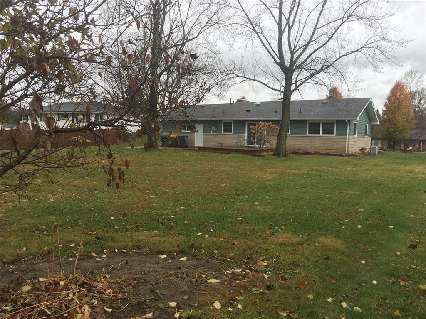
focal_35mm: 29
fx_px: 357
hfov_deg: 61.7
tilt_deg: -2.9
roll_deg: -2.2
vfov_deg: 48.2
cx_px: 213
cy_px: 160
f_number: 2.2
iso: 32
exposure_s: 1/120
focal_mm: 4.15
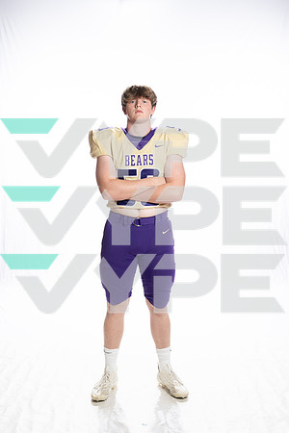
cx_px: 144
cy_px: 216
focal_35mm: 50
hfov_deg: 27.0
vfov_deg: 39.6
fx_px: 602
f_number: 8
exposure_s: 1/250
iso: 800
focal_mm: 50
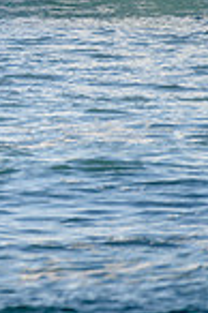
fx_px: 17252
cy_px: -91
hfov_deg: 0.7
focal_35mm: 1986
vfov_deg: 1.0
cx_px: -244
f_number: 5.6
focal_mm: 500
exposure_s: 1/1250
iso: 160
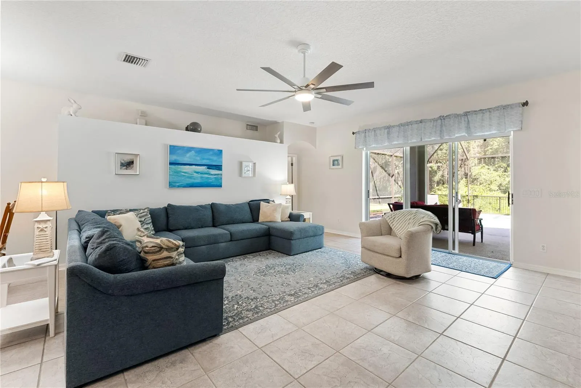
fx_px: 266
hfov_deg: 95.0
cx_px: 290
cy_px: 194
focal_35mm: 16
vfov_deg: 72.1
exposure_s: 1/15
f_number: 9
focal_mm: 16.5
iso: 2000
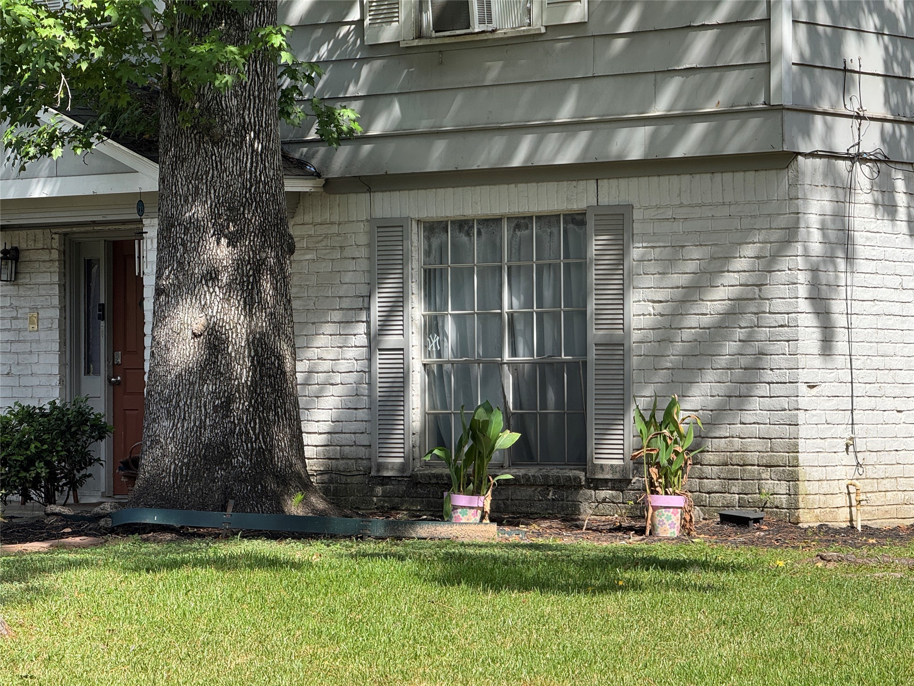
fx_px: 3168
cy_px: 343
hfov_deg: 16.4
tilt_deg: +0.4
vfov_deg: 12.3
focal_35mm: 120
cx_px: 457
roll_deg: +0.4
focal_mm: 15.66
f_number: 2.8
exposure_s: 1/497
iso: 50
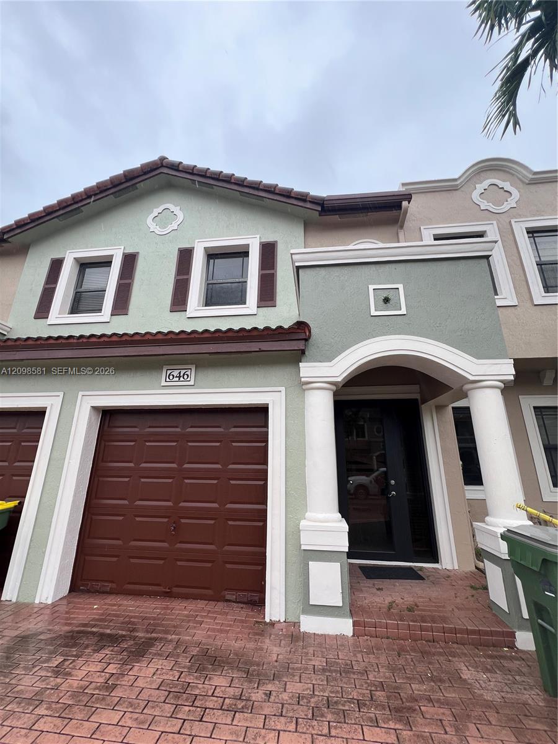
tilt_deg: +18.0
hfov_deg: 89.9
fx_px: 279
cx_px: 279
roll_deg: -0.4
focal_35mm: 13
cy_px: 372
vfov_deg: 106.2
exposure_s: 1/99
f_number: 1.8
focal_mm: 1.57
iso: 32
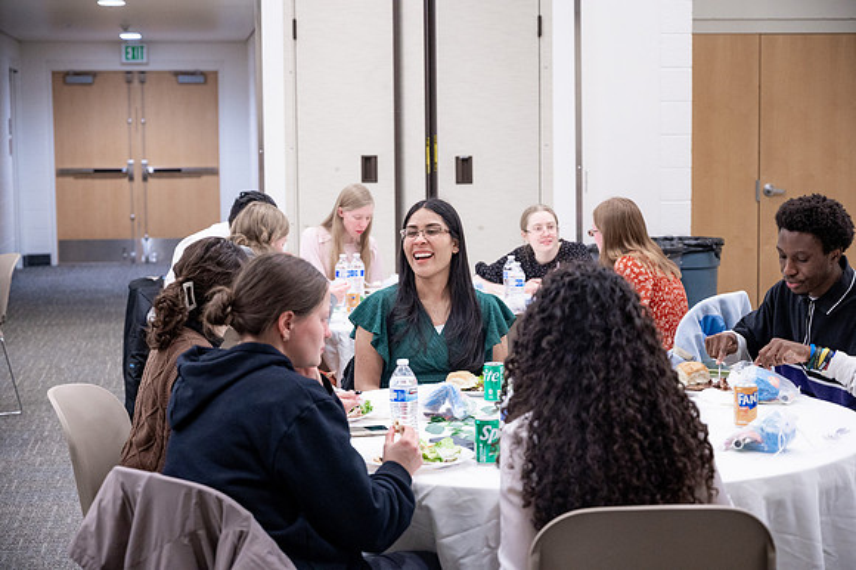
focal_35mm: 70
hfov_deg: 28.9
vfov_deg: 19.4
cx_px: 428
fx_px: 1663
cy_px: 285
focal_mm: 70
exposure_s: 1/200
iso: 1600
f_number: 4
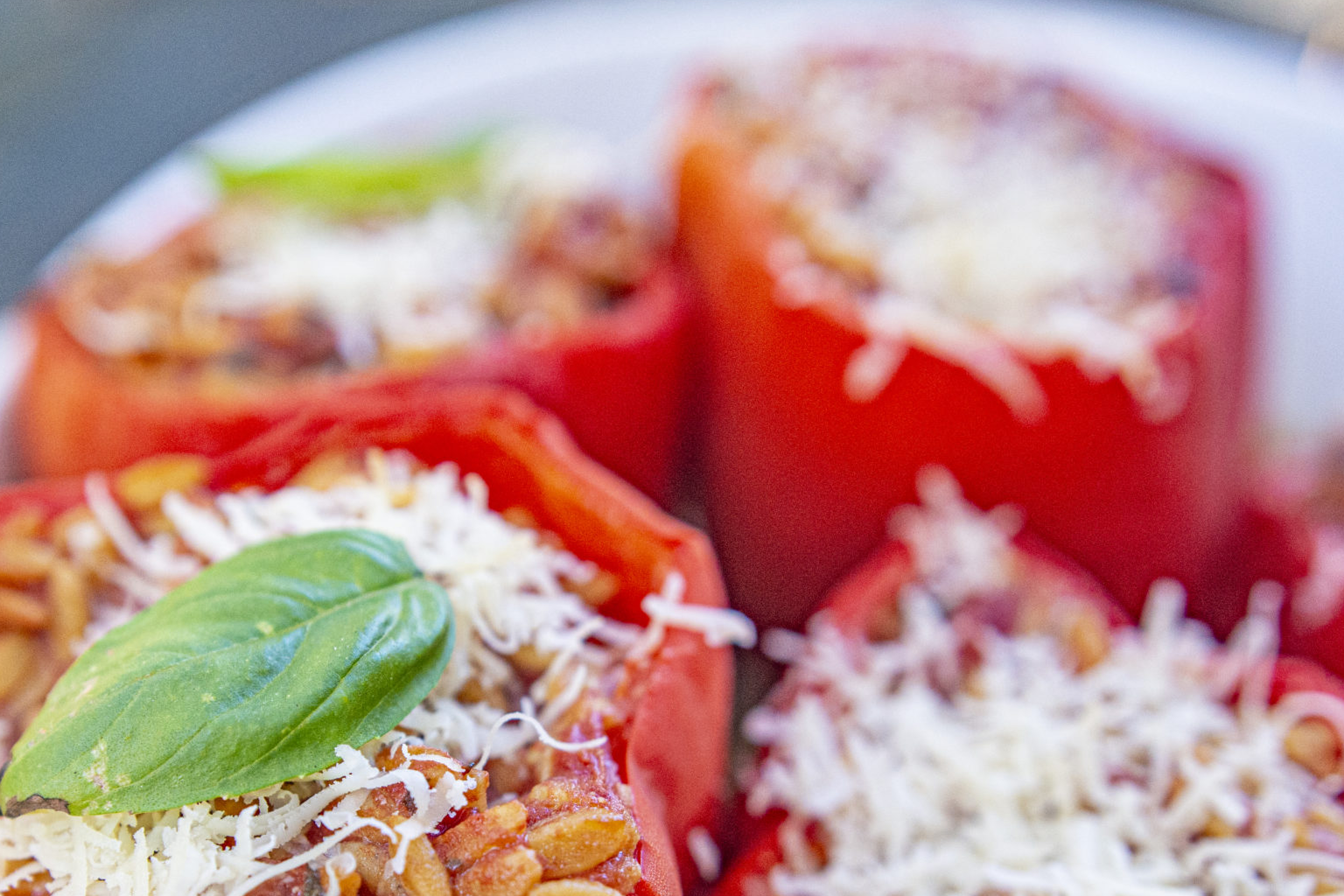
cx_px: 472
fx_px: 2053
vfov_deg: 24.3
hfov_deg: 36.0
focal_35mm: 55
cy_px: 693
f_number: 2
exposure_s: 1/800
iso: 400
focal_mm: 22
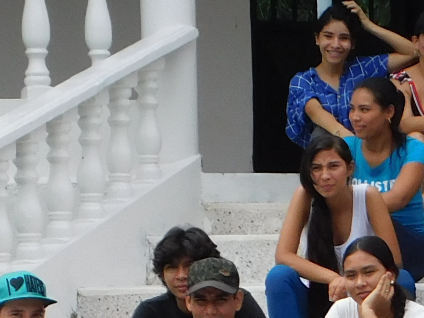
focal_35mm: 267
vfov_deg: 5.5
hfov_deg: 7.3
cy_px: 391
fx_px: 3270
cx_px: 684
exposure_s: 1/800
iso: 125
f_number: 3.8
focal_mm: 9
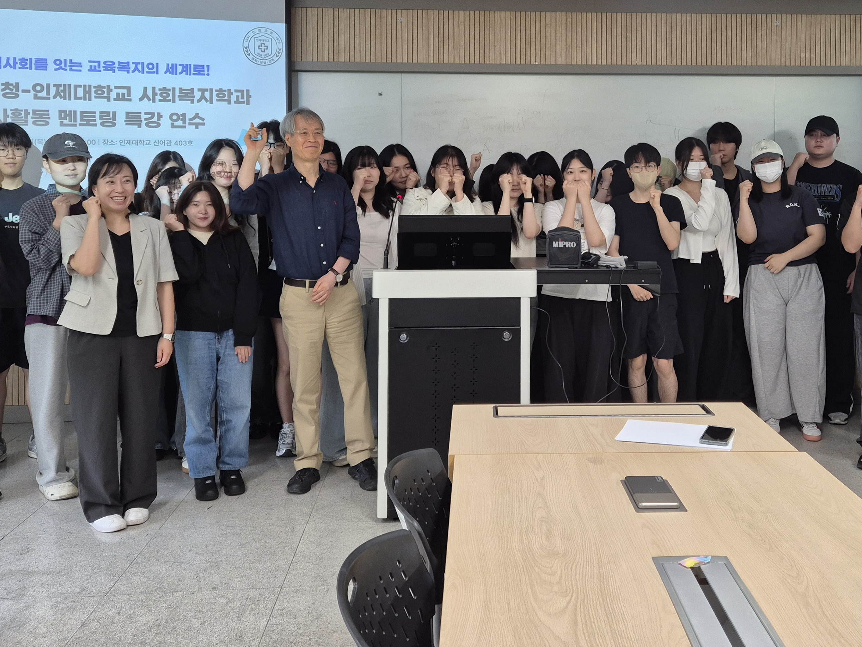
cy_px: 168
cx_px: 525
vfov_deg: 37.8
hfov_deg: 49.8
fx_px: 921
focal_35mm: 37
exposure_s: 1/120
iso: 200
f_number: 1.8
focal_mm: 5.4
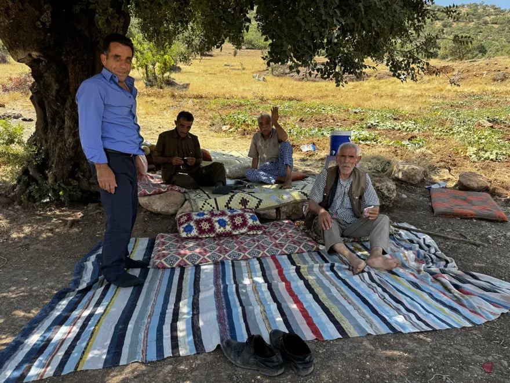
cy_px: 192
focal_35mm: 24
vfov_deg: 56.8
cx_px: 255
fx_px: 354
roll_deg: +1.7
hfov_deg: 71.6
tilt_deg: -7.0
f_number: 1.78
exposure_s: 1/1425
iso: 80
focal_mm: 6.76
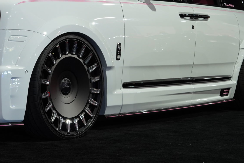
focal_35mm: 91
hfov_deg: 22.1
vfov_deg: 14.9
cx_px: 54
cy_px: 34
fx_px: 617
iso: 1250
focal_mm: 40
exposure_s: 1/20
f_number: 5.6
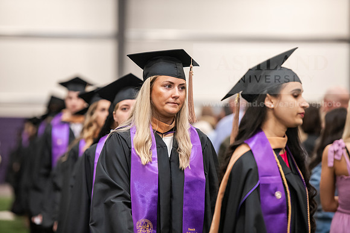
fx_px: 1604
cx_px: 175
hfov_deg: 12.4
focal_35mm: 165
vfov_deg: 8.3
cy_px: 116
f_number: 3.2
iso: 2500
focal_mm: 165
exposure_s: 1/200
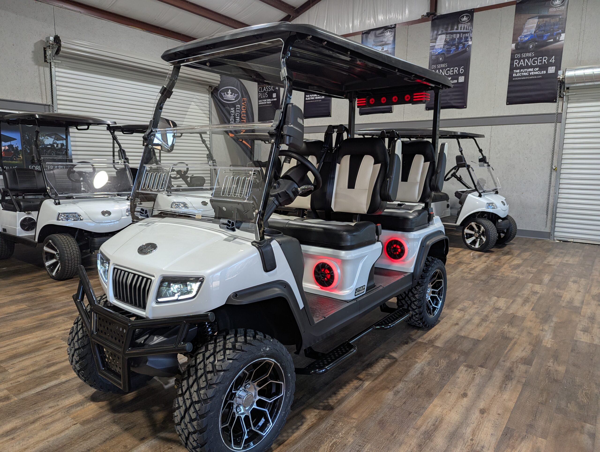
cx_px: 300
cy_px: 226
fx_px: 417
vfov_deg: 56.9
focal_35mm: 24
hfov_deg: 71.5
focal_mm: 6.81
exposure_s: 1/66
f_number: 1.85
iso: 58
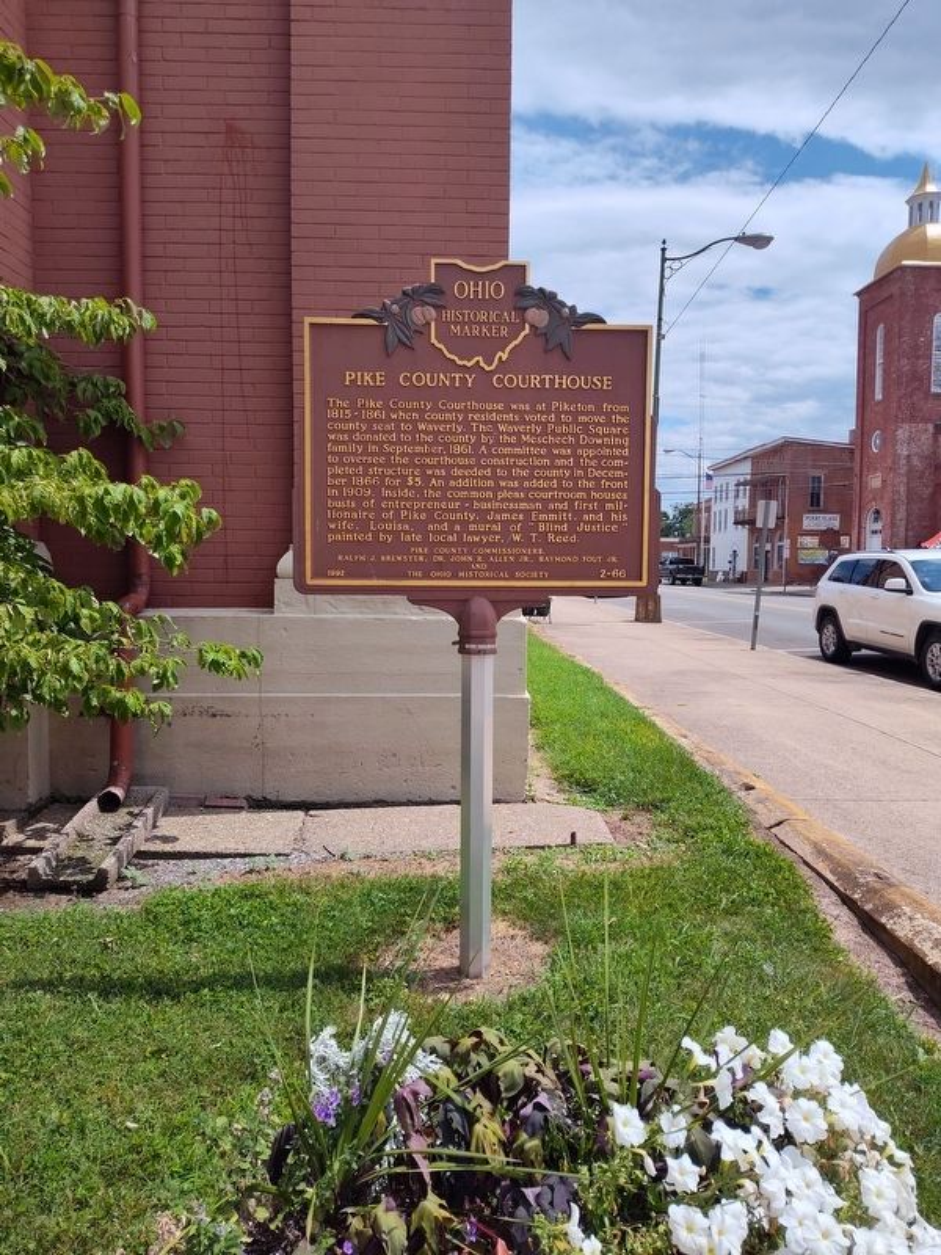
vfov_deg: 73.9
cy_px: 628
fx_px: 834
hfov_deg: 58.9
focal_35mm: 23
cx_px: 470
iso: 100
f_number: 1.8
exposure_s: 1/2889
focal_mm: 5.56
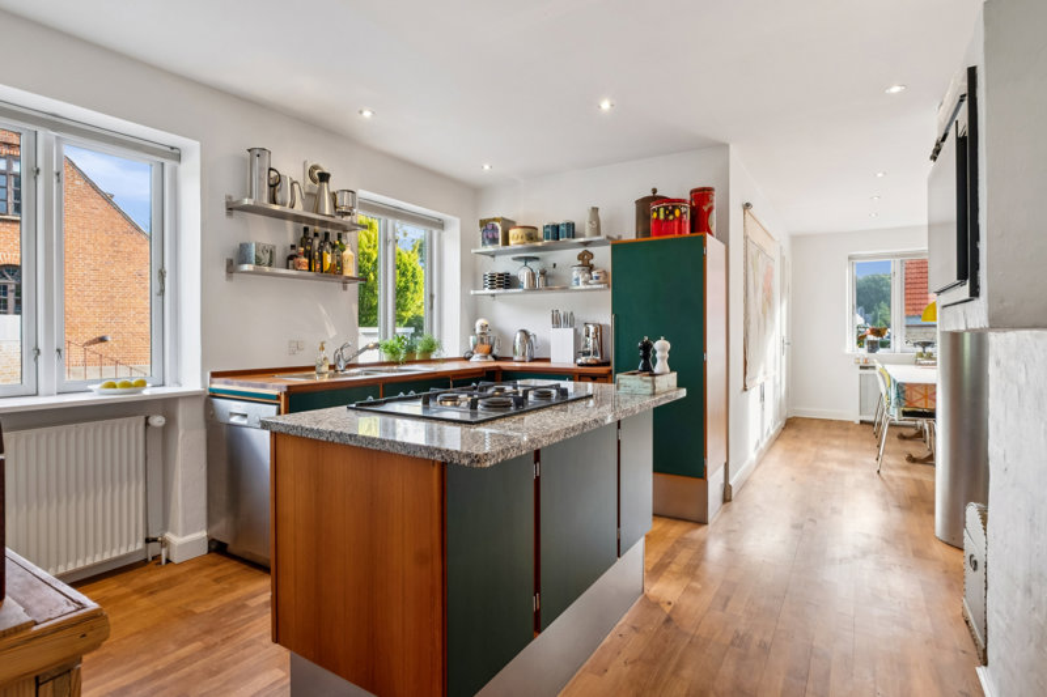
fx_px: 523
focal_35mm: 18
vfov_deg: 67.4
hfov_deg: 90.0
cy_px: 348
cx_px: 524
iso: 250
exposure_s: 1/8
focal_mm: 12
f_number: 10
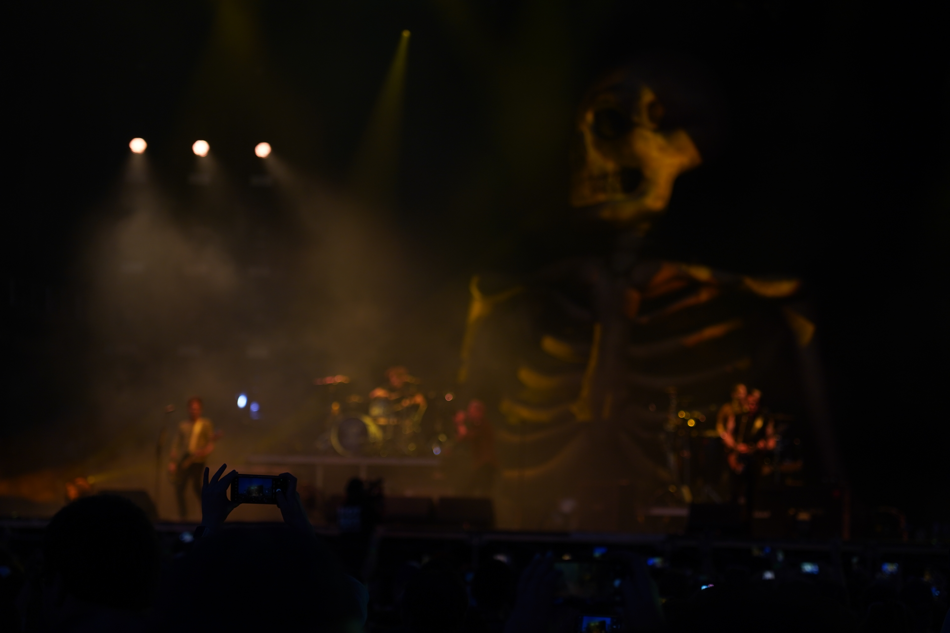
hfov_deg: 19.5
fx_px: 2771
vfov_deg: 13.0
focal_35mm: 105
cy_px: 316
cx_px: 475
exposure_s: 1/125
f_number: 4
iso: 500
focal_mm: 105
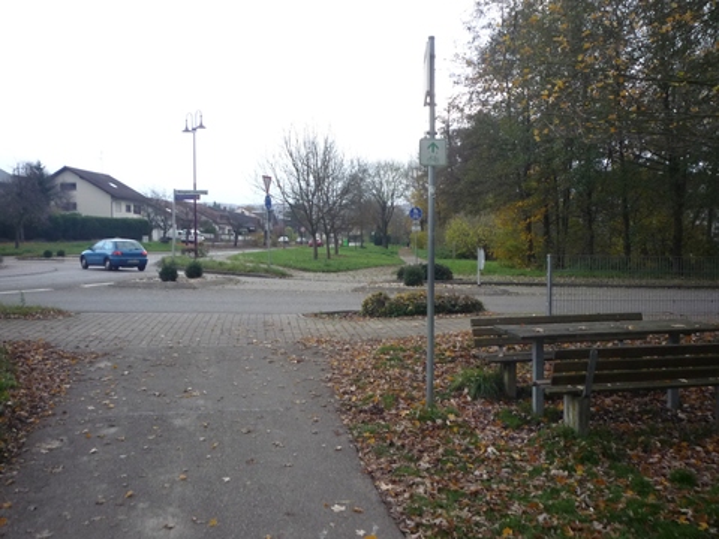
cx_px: 360
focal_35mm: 32
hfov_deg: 56.8
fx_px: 665
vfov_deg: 44.2
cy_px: 270
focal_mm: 5.2
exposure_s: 1/200
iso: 200
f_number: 3.3
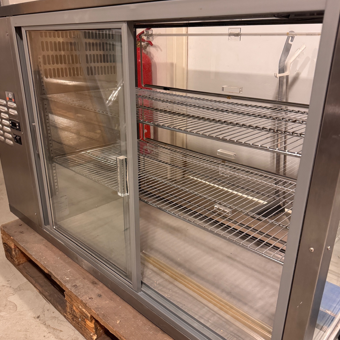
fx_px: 322
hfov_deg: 55.6
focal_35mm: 29
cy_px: 176
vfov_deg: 55.6
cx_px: 173
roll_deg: -1.0
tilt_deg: -23.4
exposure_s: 1/50
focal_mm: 6.76
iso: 500
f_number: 1.78
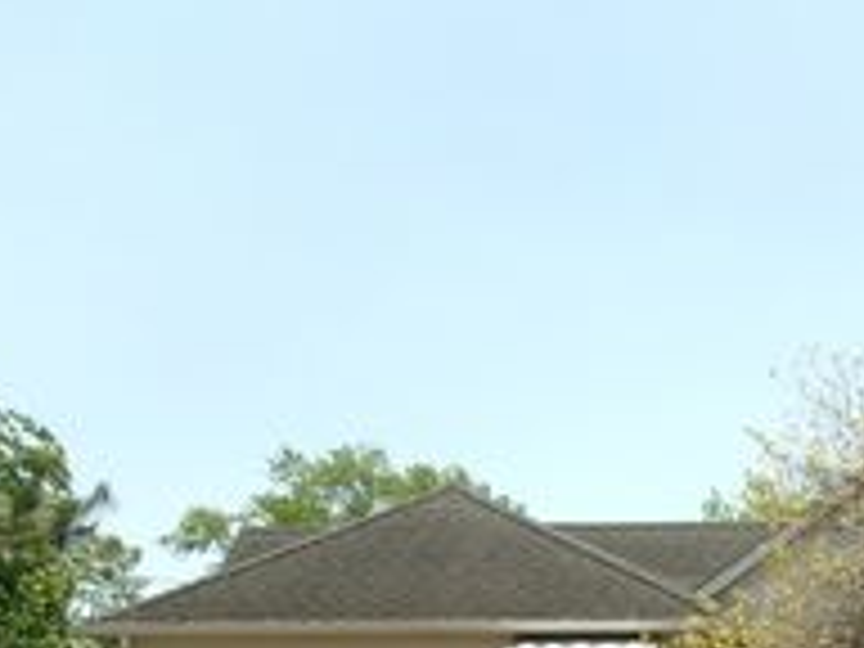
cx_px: 634
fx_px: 1822
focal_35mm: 73
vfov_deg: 18.8
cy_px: 826
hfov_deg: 26.4
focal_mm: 5.1
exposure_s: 1/105
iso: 100
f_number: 10.8
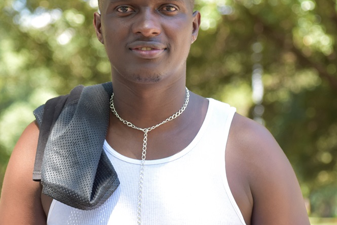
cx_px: 172
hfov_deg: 10.6
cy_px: 109
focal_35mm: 195
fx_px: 1825
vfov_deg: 7.0
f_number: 4.8
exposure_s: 1/250
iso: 450
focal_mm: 86
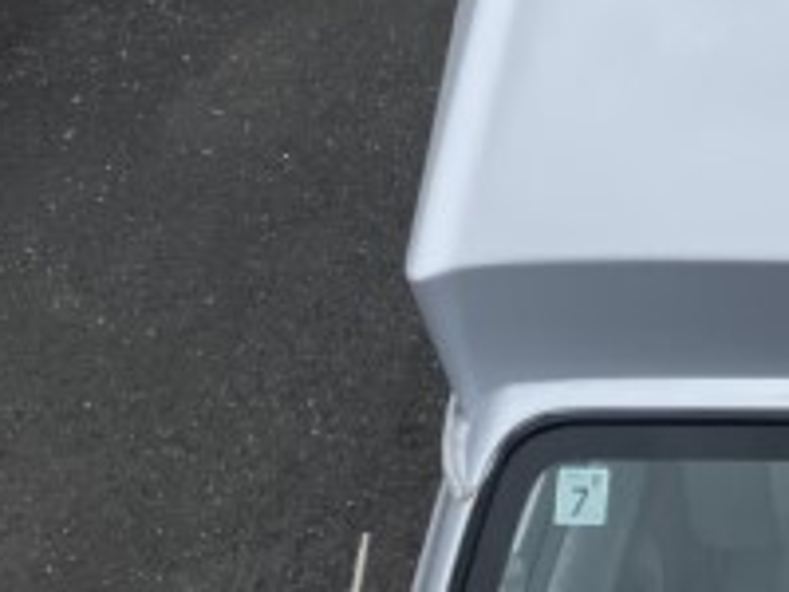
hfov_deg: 19.8
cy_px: -229
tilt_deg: -31.1
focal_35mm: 83
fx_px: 1892
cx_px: 1239
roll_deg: -0.7
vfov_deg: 16.6
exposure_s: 1/1770
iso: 50
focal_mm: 4.2
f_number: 1.6
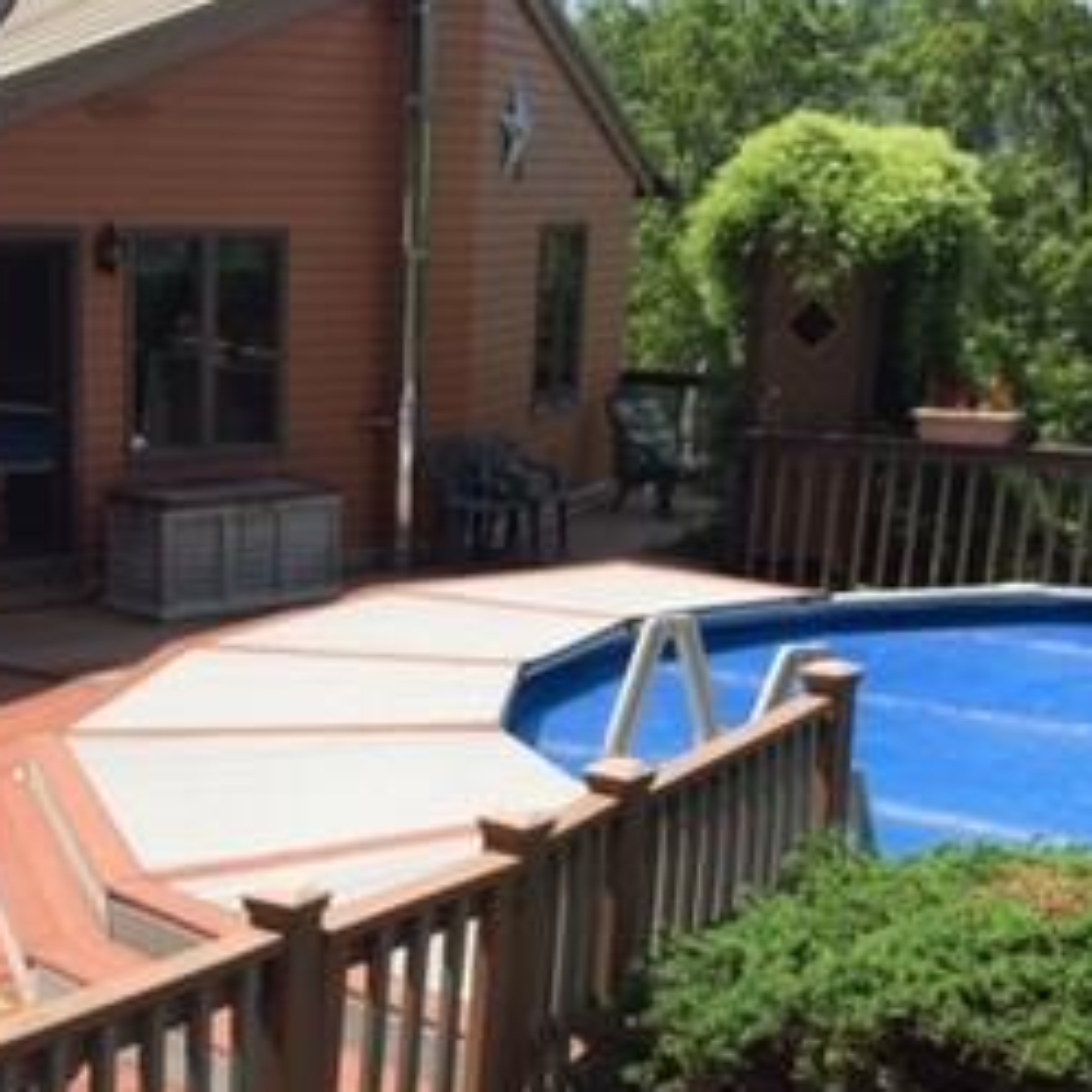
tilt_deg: -17.3
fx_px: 2356
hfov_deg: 25.6
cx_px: 219
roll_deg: -1.3
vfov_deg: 25.6
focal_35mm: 66
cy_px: 899
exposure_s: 1/1464
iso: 32
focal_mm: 4.15
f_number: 2.2
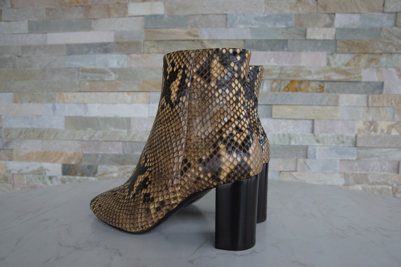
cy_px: 134
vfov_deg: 50.4
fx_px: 284
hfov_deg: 70.5
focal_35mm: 26
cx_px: 200
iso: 200
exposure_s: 1/50
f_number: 5
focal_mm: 17
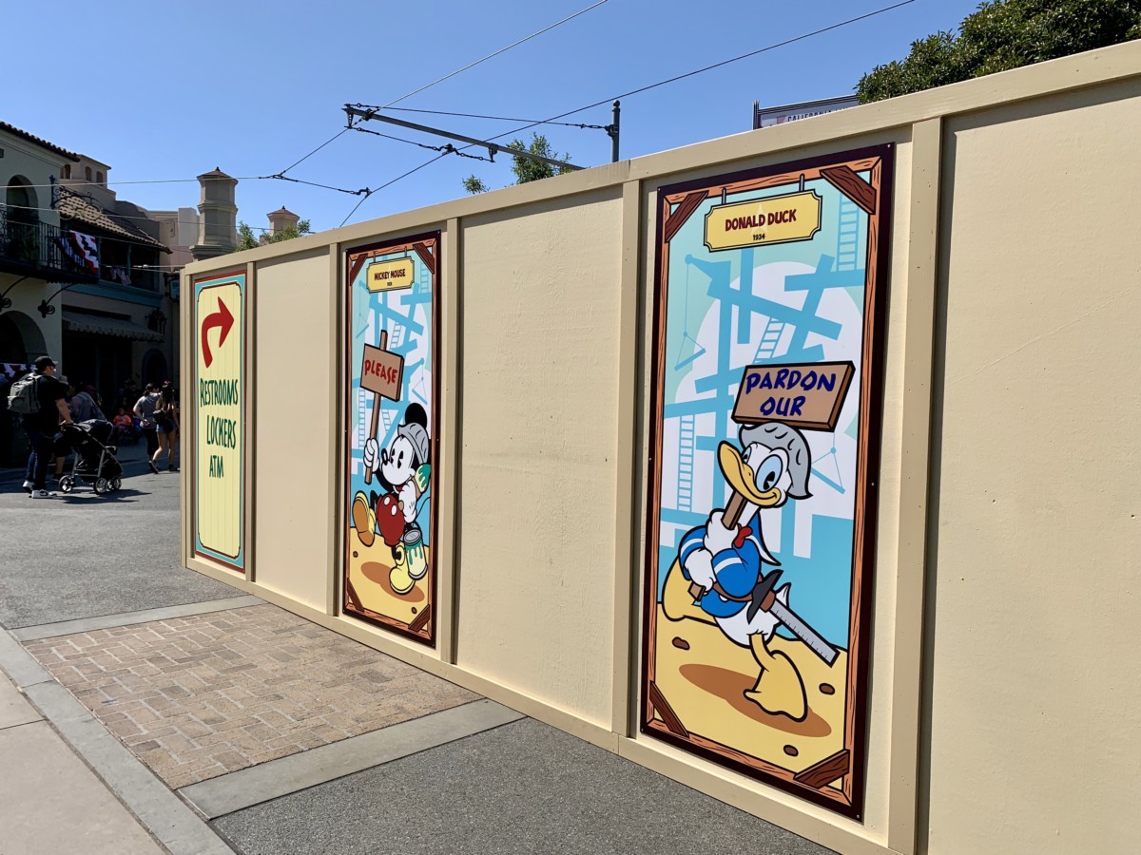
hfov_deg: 67.3
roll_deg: -4.1
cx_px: 570
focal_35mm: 26
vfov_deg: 53.1
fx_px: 857
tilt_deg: -4.4
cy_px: 428
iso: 25
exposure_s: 1/2994
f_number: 1.8
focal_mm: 4.25
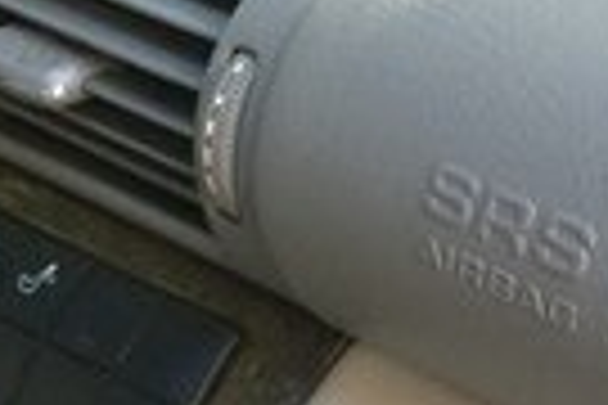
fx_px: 2499
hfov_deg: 13.1
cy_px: 592
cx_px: -293
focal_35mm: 148
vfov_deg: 9.1
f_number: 2.2
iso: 50
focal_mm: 4.15
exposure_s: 1/33
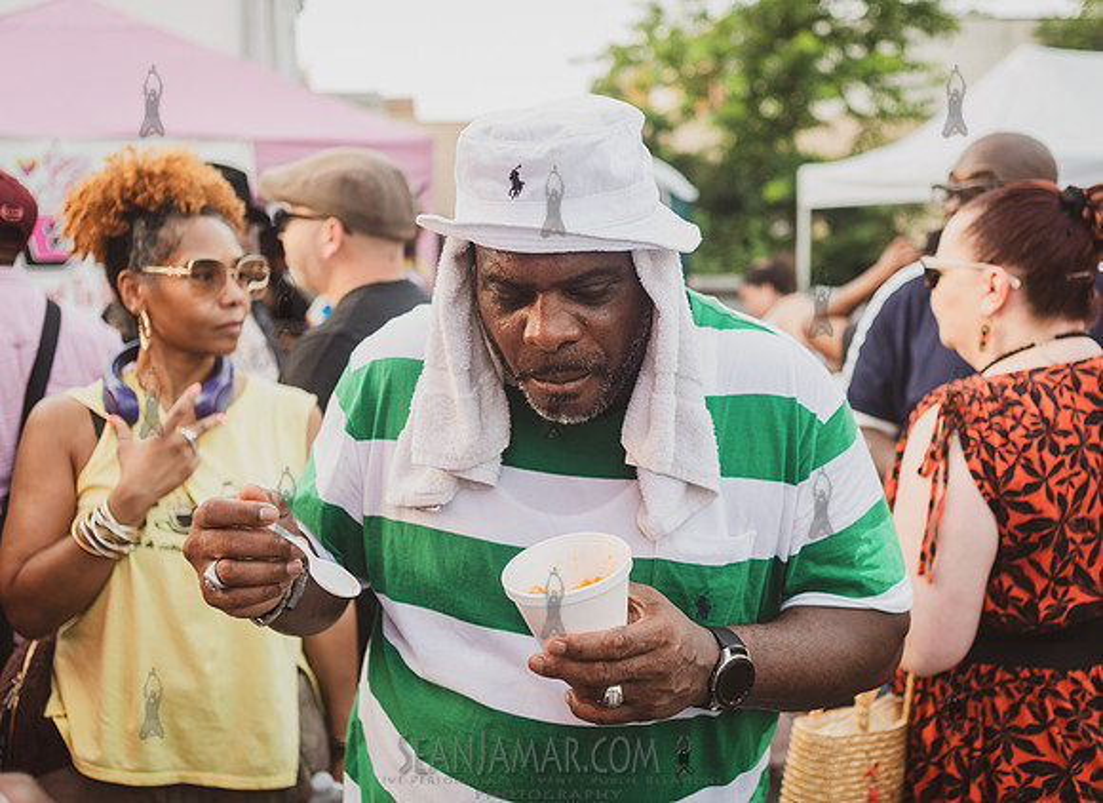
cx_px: 579
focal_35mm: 41
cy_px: 380
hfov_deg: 45.9
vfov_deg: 34.2
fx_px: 1302
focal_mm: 35
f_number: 2.8
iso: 500
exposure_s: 1/400
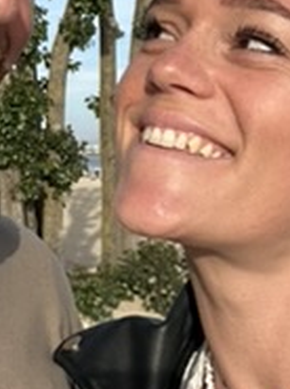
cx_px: 4
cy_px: 82
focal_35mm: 78
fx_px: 874
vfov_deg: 24.7
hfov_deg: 18.4
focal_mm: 2.69
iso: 25
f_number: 1.9
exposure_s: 1/730
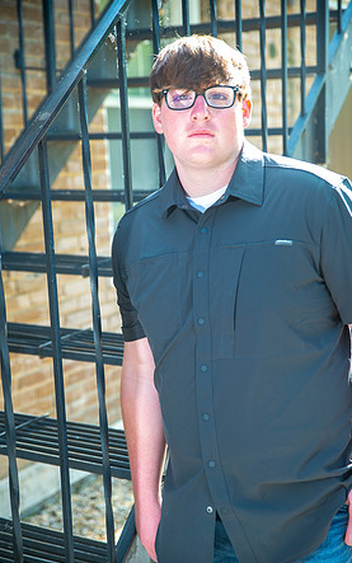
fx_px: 921
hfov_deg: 21.6
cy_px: 281
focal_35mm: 60
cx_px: 188
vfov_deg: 34.0
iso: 320
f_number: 3.2
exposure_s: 1/200
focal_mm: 58
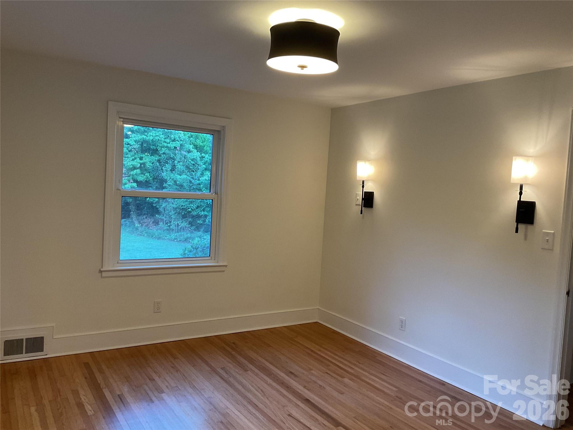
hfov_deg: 61.7
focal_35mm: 29
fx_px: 480
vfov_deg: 48.2
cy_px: 215
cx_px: 286
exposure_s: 1/60
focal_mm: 3
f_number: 1.8
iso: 125
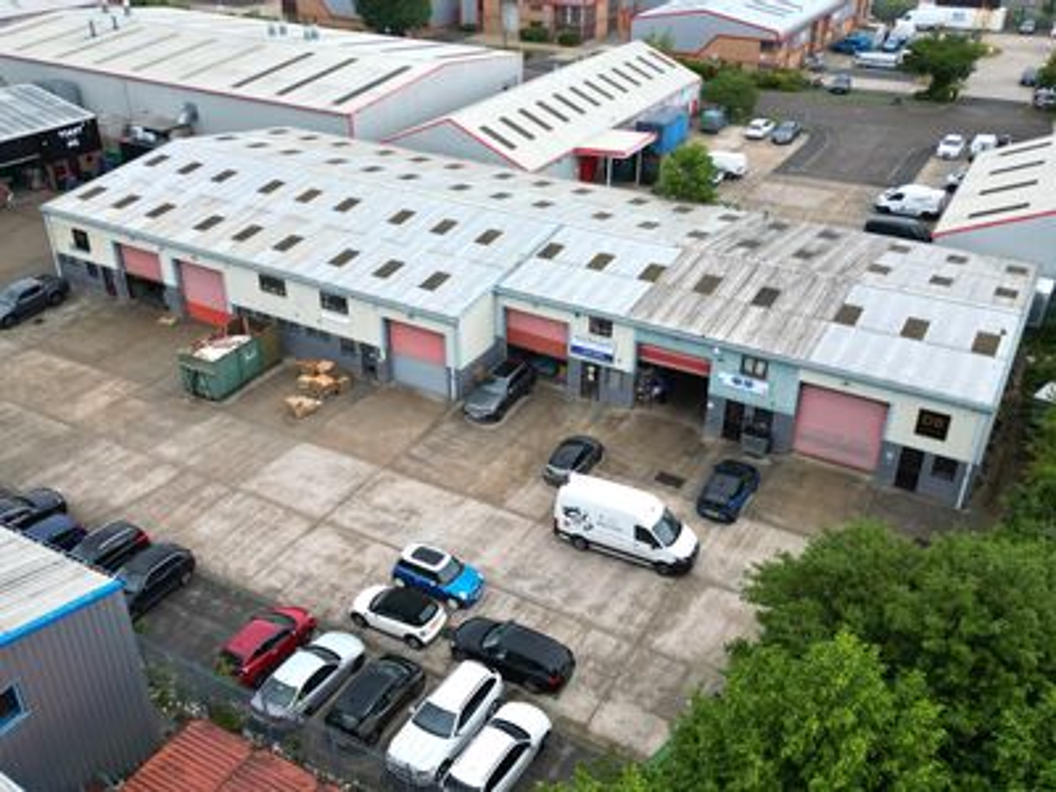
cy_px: 396
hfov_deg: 71.6
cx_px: 528
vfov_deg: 56.8
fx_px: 732
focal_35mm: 24
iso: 130
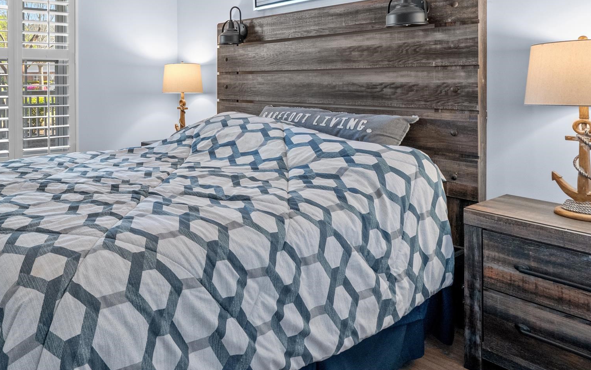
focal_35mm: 27
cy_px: 75
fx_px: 435
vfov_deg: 43.9
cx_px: 121
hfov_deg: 62.8
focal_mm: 16
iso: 1000
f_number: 8
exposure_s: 1/15
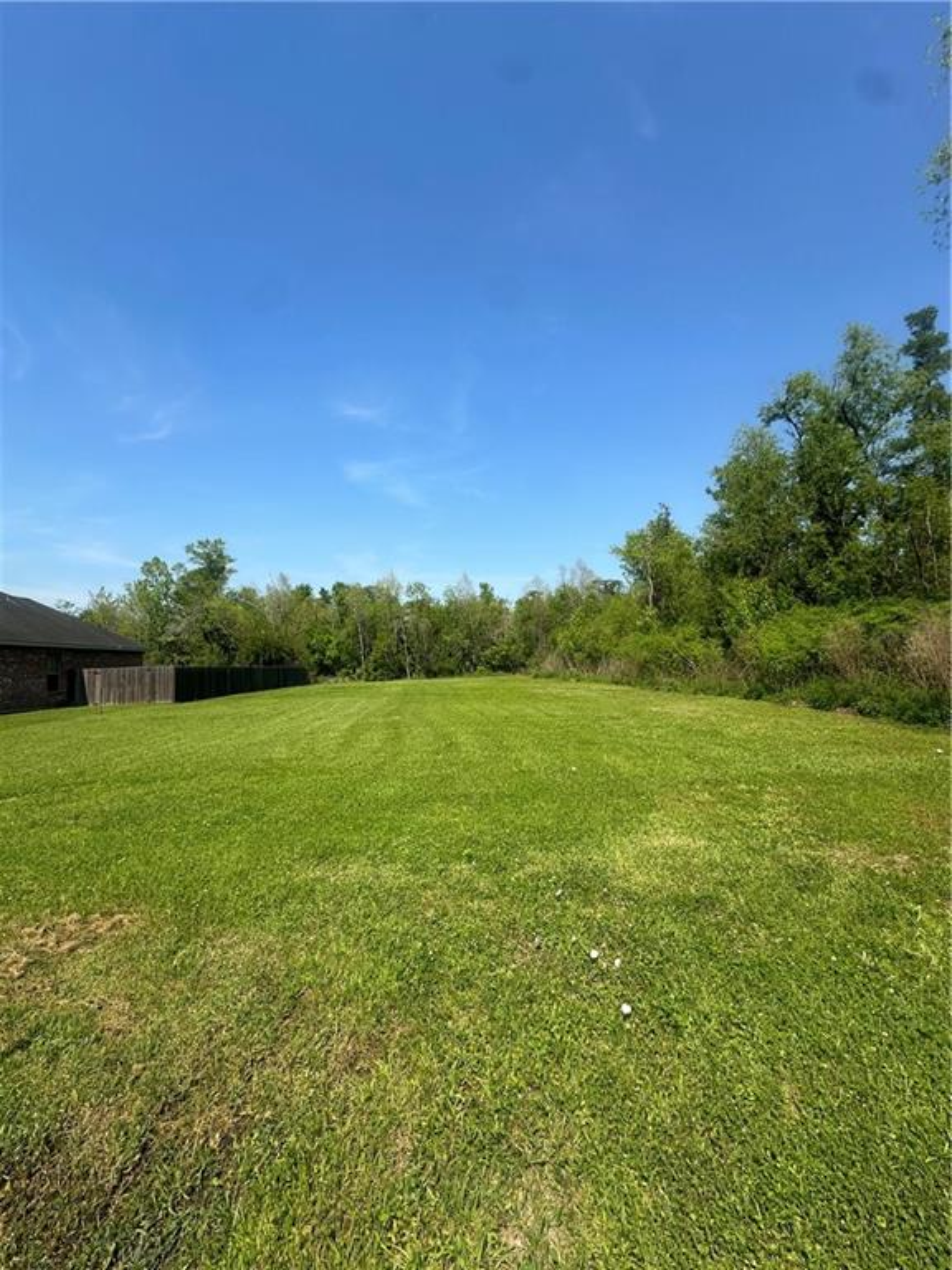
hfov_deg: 85.7
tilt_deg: +2.8
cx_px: 476
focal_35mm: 14
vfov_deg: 102.1
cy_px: 635
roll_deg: +2.0
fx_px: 513
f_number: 2.2
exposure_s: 1/1949
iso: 50
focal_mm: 2.22
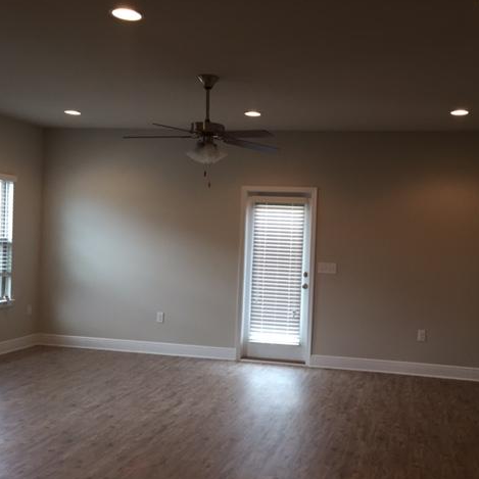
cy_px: 239
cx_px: 309
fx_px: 548
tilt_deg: -0.6
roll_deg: -2.1
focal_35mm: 35
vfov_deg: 47.2
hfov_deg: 46.6
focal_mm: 4.15
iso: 40
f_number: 2.2
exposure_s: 1/30
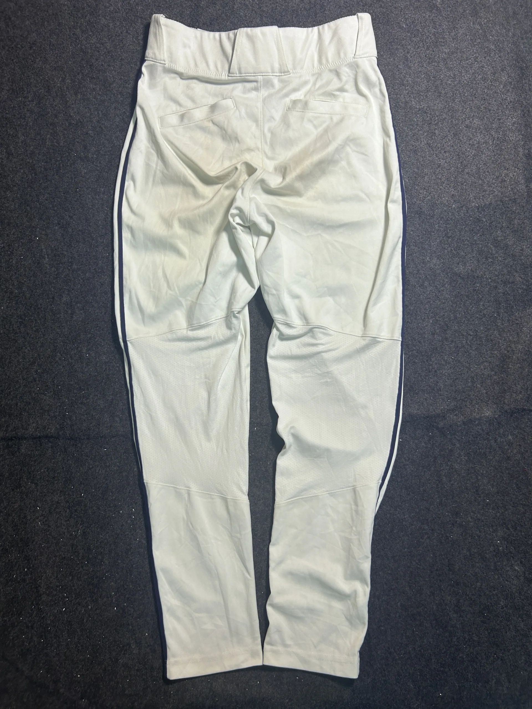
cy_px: 354
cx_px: 266
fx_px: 533
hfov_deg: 53.1
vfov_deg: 67.3
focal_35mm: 26
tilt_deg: -63.5
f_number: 1.5
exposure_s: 1/100
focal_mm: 5.7
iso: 80
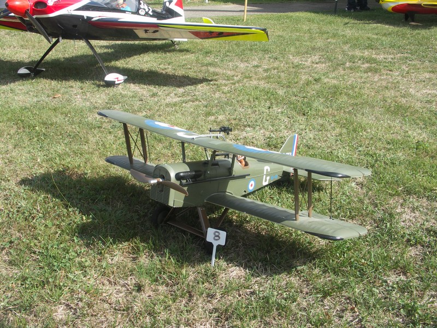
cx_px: 218
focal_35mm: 38
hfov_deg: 49.0
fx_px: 480
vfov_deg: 37.7
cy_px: 164
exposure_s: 1/200
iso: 100
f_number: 5.6
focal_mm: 9.9
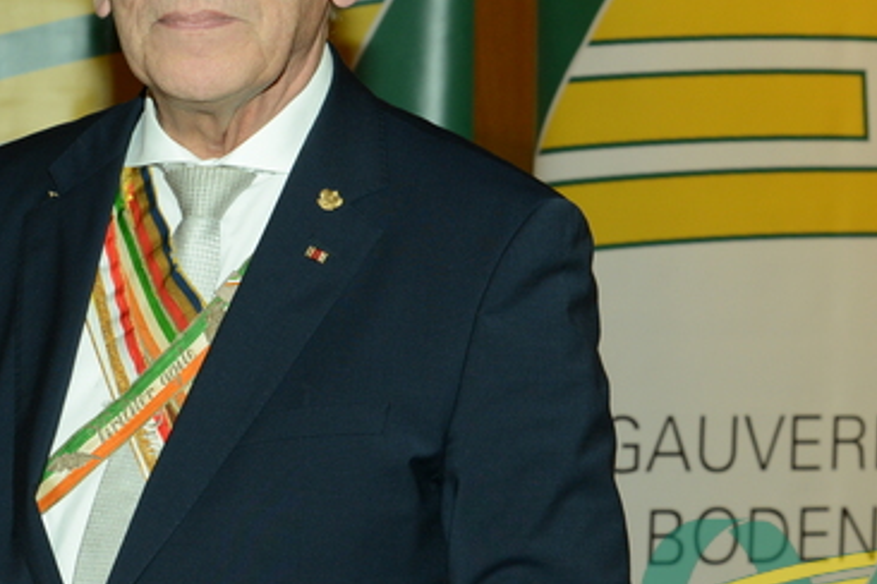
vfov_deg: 11.5
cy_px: 249
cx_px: 216
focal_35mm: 119
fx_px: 2899
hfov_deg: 17.1
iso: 1000
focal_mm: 55
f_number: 7.1
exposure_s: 1/60
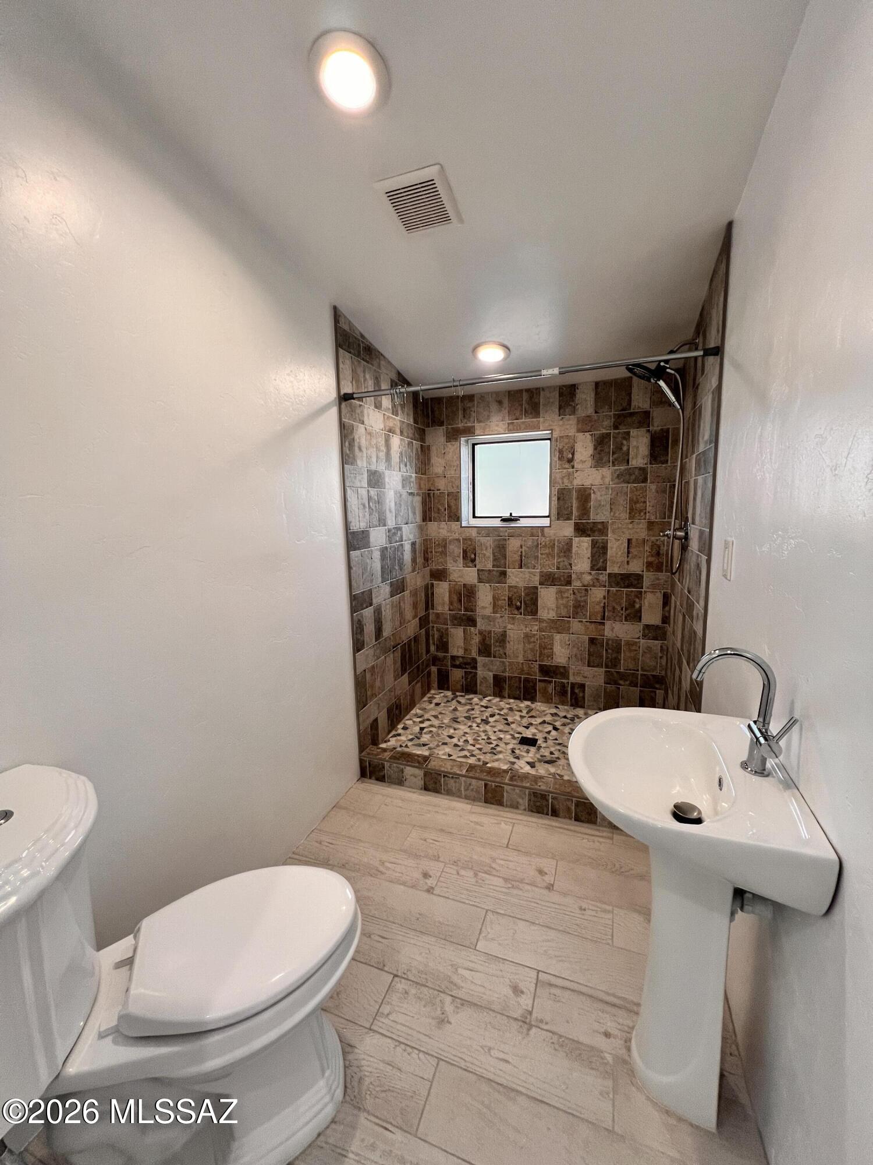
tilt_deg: -9.2
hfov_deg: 89.9
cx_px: 436
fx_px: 437
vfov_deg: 106.2
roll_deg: +1.1
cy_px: 582
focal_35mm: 13
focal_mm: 1.57
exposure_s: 1/120
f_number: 1.8
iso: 125
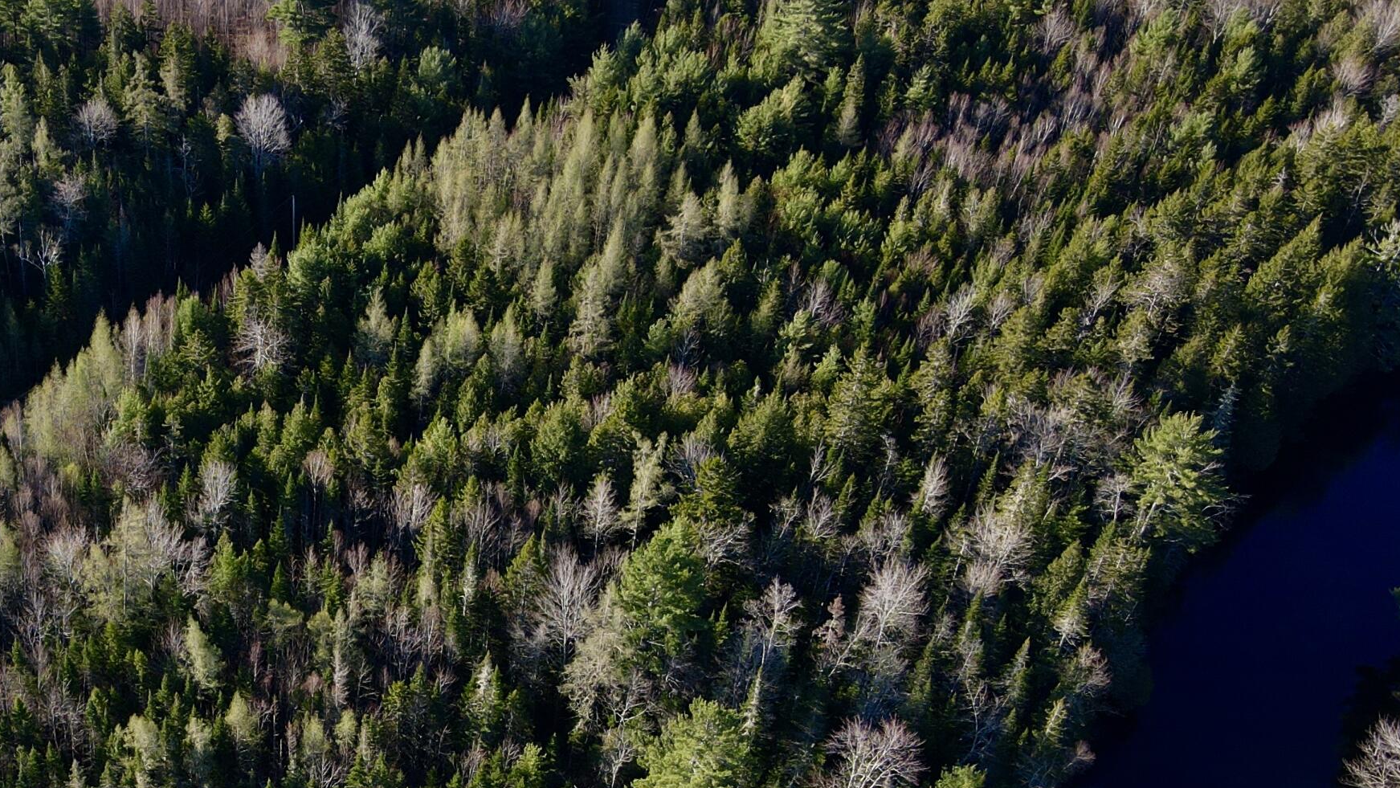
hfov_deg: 43.3
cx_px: 273
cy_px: 710
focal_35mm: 45
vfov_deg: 25.7
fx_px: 1671
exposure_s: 1/125
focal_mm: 4.5
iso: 100
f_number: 2.8
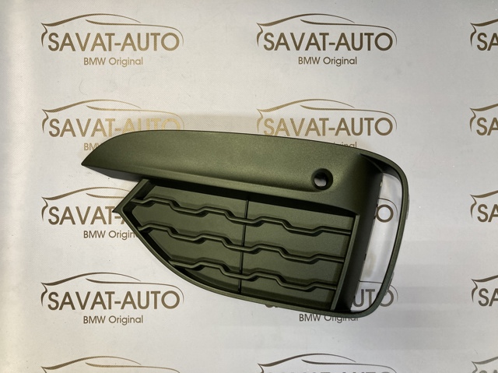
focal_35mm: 28
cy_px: 186
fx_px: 403
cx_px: 249
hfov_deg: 63.5
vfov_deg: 49.7
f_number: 1.8
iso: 160
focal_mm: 3.99
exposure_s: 1/60
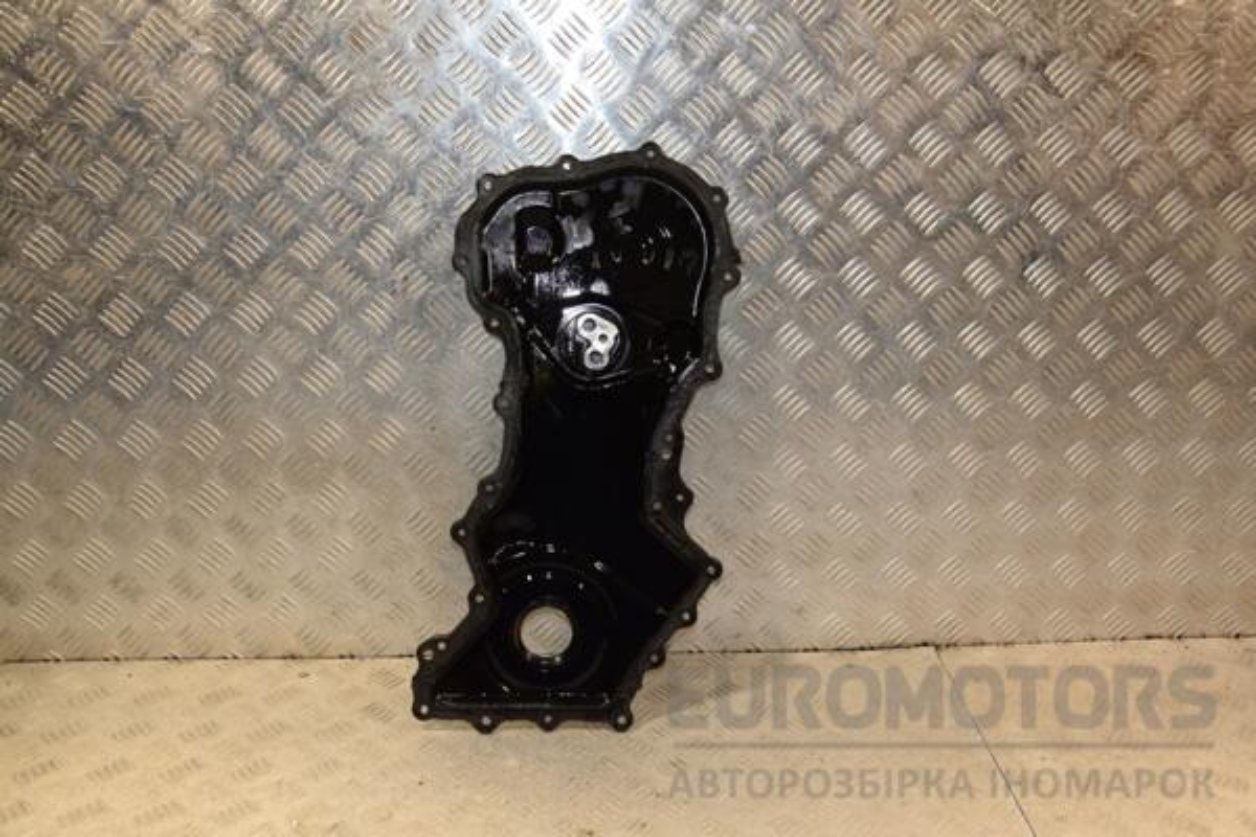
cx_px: 628
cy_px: 418
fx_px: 1256
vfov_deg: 36.9
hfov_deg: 53.1
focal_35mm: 36
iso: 800
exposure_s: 1/200
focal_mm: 24
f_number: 5
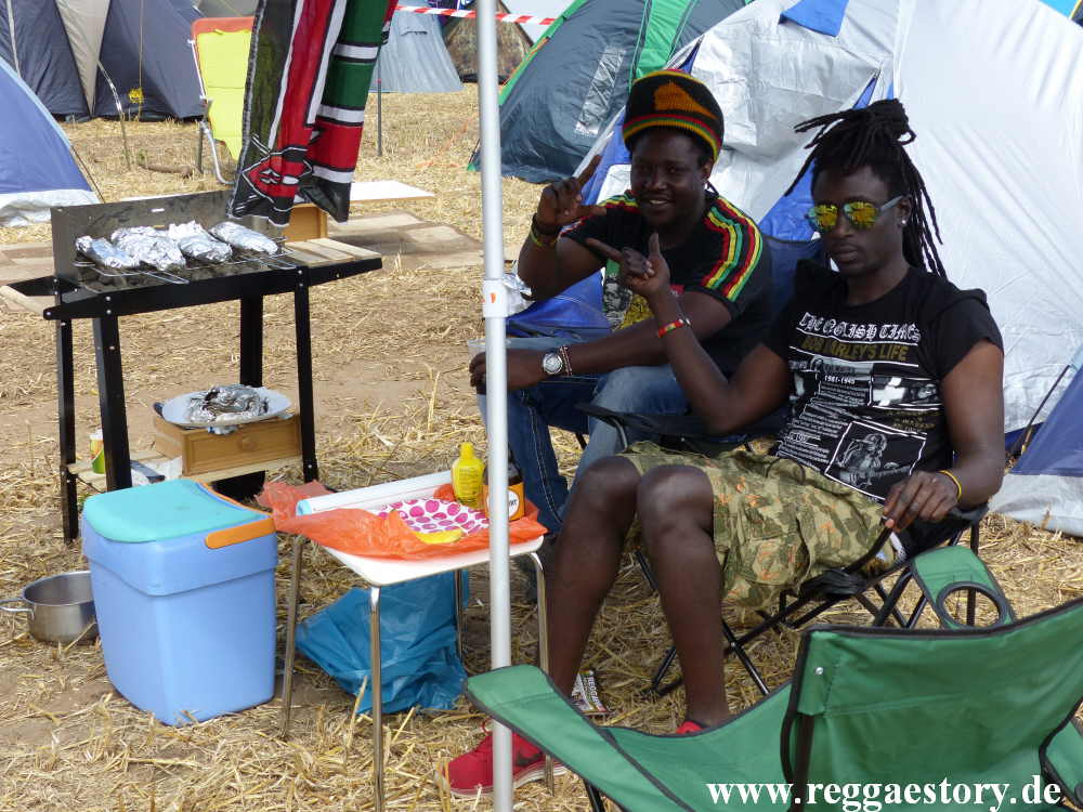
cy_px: 406
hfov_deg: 36.8
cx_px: 542
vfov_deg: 28.0
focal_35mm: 52
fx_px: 1627
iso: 100
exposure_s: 1/500
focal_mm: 9.4
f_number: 4
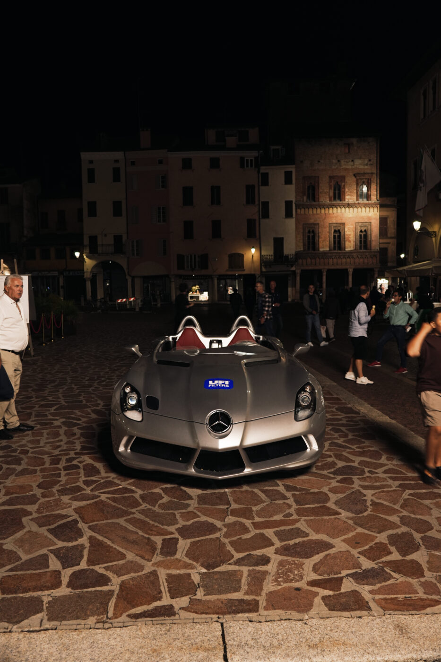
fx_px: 533
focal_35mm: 29
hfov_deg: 45.0
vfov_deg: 63.7
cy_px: 331
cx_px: 220
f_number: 4
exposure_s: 1/30
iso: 800
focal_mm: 29
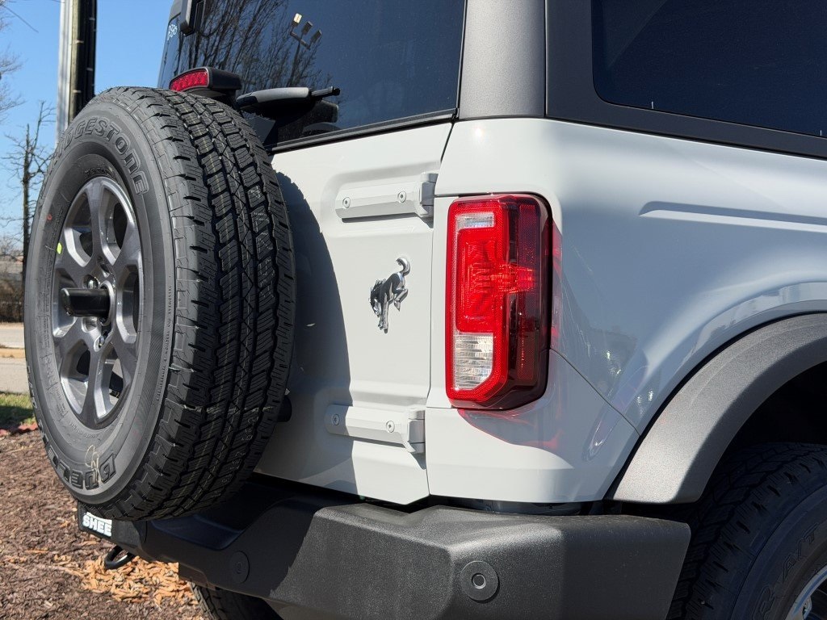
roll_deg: -1.5
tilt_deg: -1.3
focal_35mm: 48
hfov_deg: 39.7
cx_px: 414
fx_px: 1147
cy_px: 310
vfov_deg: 30.3
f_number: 1.78
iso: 64
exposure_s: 1/3534
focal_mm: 6.76
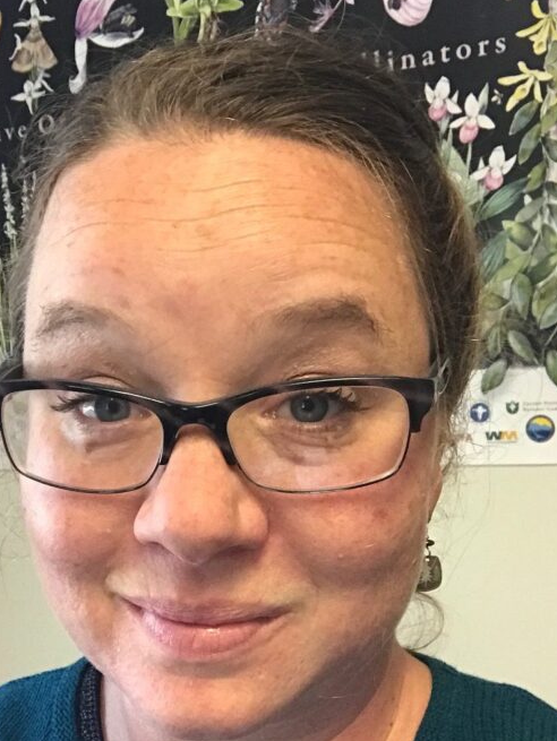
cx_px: 175
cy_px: 483
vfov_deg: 37.8
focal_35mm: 50
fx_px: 1072
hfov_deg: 28.9
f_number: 2.2
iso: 125
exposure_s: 1/30
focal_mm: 2.87
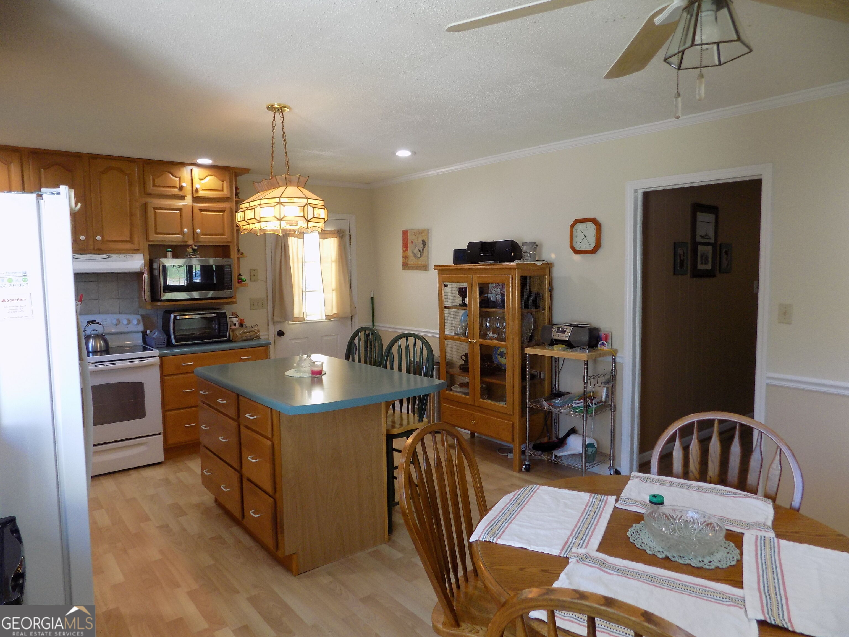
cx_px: 424
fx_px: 564
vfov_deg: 58.9
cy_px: 318
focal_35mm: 23
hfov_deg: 73.9
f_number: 3.1
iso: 140
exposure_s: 1/30
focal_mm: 4
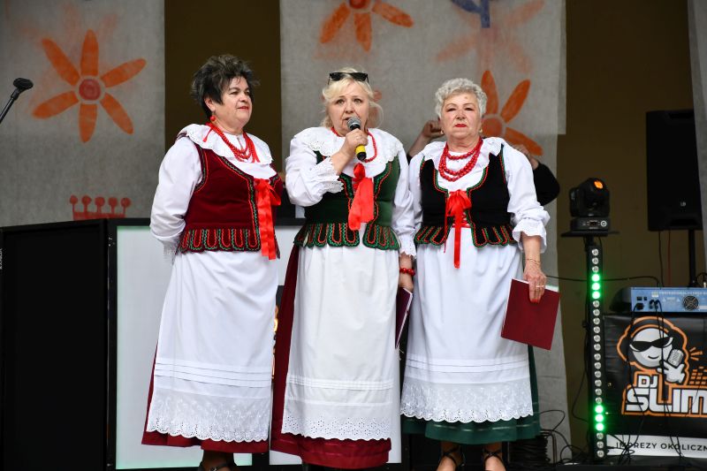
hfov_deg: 17.1
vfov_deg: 11.4
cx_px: 354
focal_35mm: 120
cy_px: 236
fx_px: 2356
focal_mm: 80
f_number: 5.3
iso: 450
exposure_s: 1/250
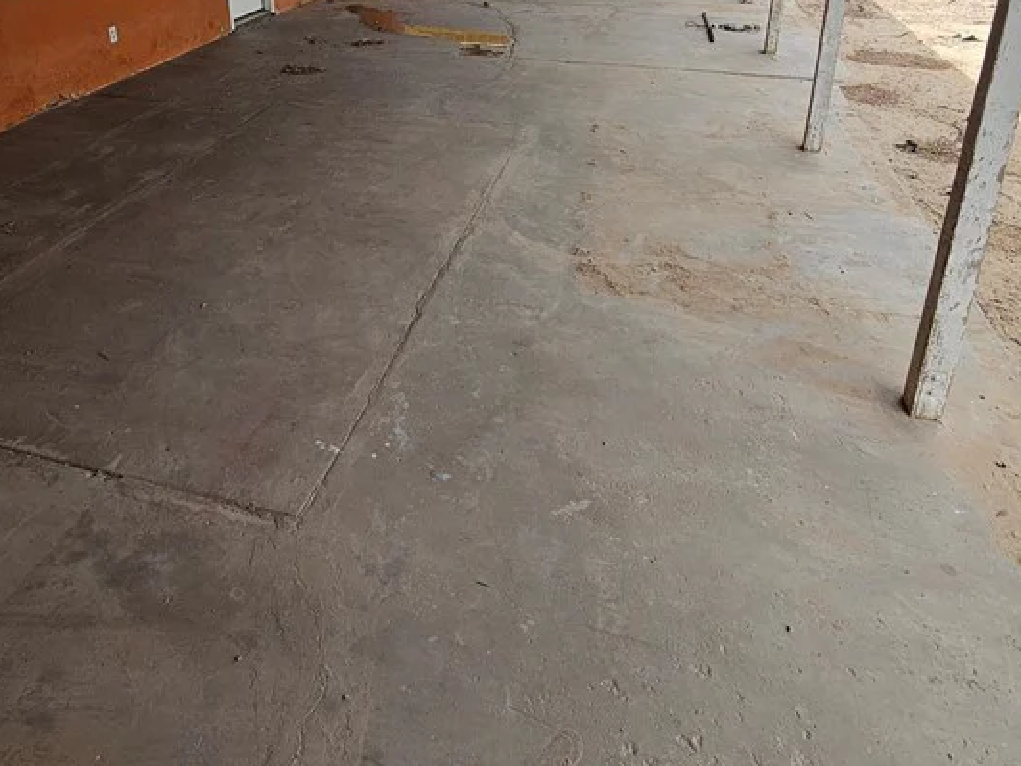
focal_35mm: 25
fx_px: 737
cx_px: 388
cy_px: 159
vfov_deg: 51.6
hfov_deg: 68.4
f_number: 2.2
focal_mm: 2.2
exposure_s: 1/1008
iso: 50
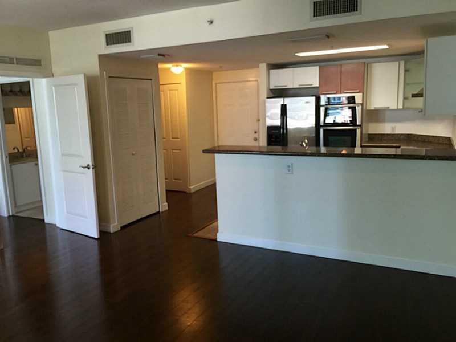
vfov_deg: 48.2
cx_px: 228
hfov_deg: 61.7
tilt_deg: -9.1
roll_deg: +1.6
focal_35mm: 29
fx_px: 382
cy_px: 171
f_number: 2.2
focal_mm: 4.15
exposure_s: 1/15
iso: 50
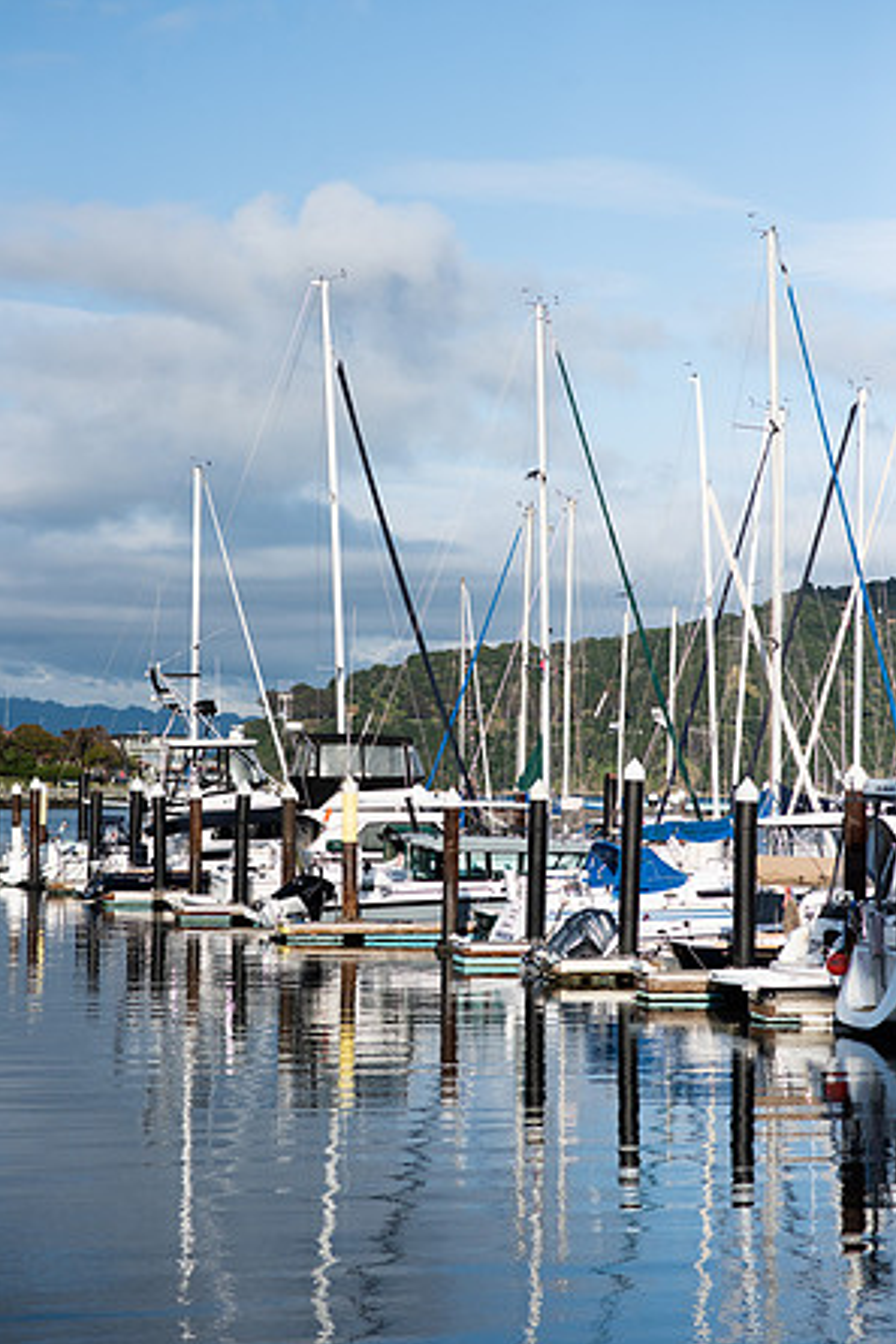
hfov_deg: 15.9
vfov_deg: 23.6
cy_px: 677
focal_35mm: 86
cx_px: 450
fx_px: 3208
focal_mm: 85
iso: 500
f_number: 4
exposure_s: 1/8000
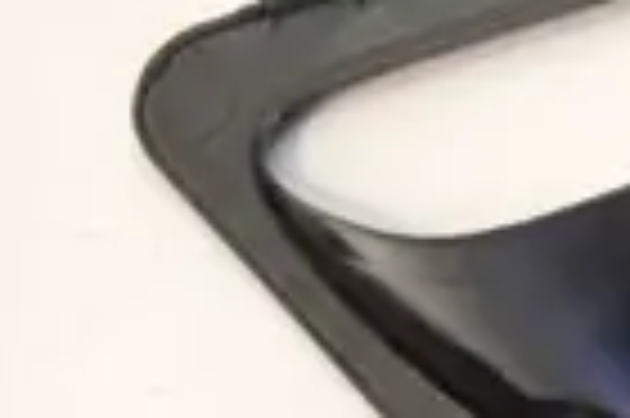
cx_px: 1118
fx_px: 3863
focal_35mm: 221
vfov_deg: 6.2
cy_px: 256
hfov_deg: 8.9
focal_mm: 38
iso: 400
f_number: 5
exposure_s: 1/30
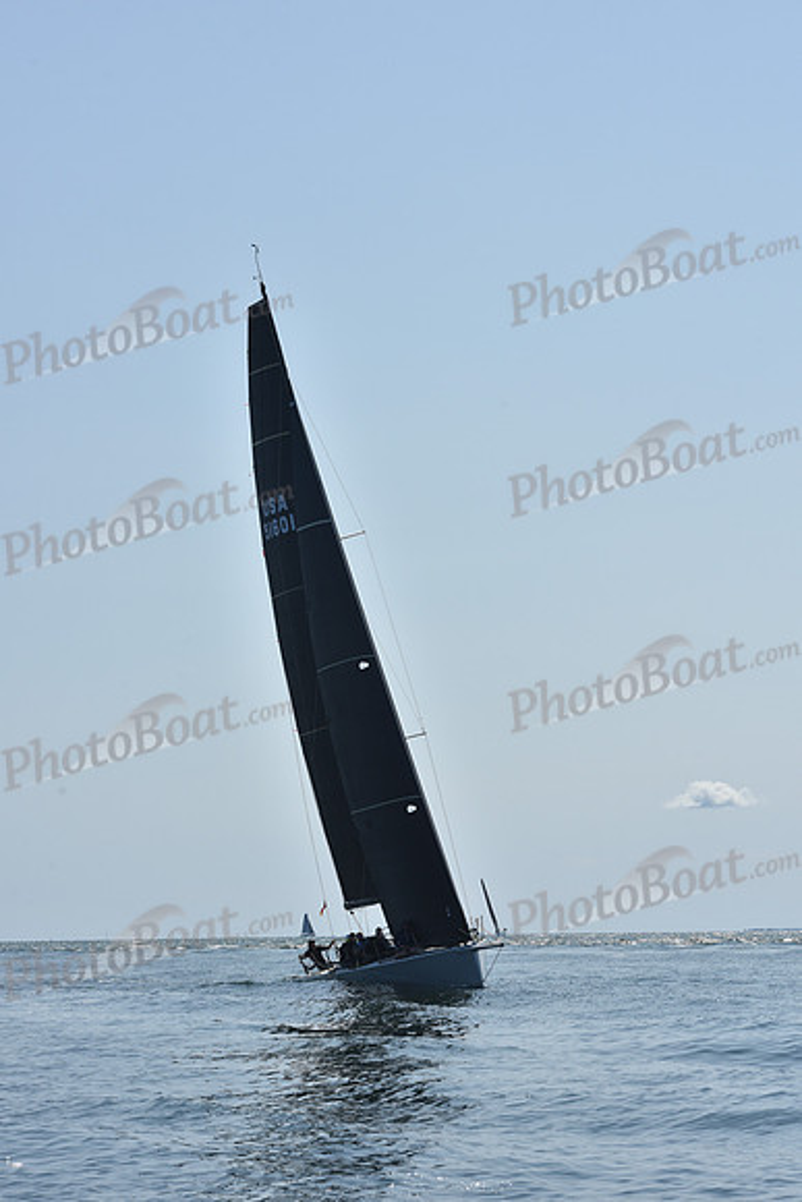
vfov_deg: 20.8
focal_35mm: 98
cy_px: 601
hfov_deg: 14.0
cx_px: 401
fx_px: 3273
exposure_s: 1/1000
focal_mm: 98
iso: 250
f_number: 11
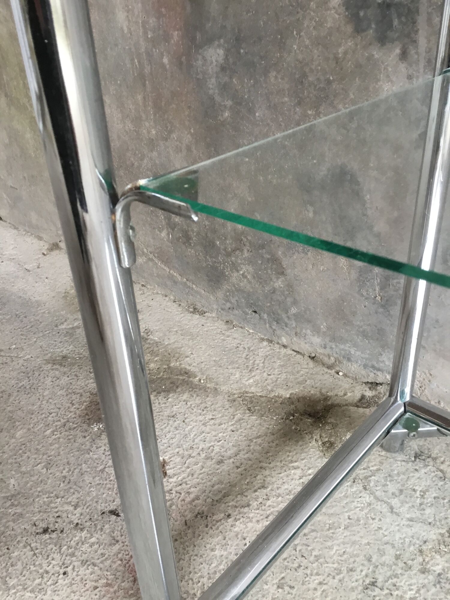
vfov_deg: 58.4
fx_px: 537
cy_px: 300
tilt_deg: -28.9
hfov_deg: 45.4
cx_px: 225
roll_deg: +4.6
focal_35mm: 31
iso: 64
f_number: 2.4
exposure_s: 1/33
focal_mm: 3.3
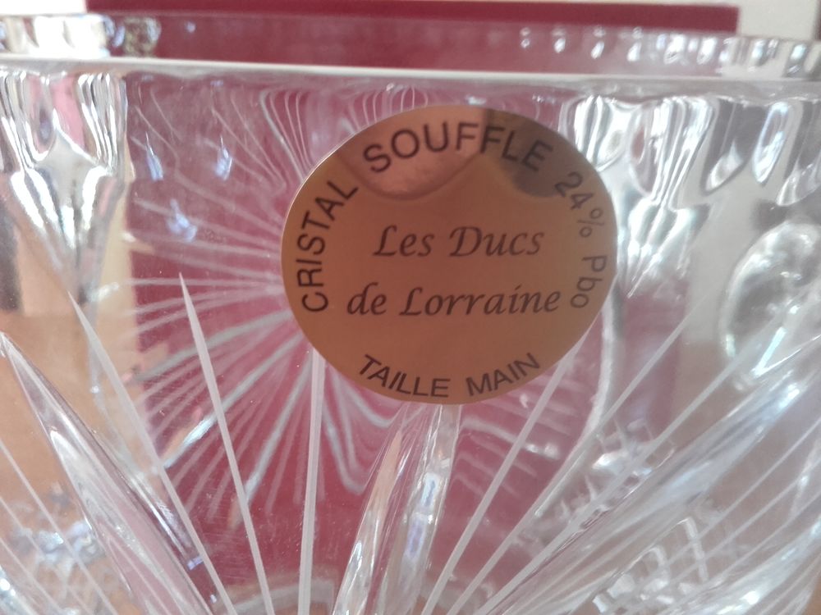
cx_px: 410
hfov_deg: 58.4
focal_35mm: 31
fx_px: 735
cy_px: 308
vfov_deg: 45.4
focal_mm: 3.31
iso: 140
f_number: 2.2
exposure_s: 1/17
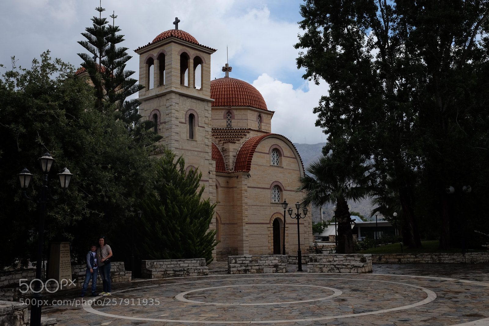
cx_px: 244
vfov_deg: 37.9
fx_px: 475
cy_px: 163
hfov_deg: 54.4
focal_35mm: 35
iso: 400
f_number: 10
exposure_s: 1/680
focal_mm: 23
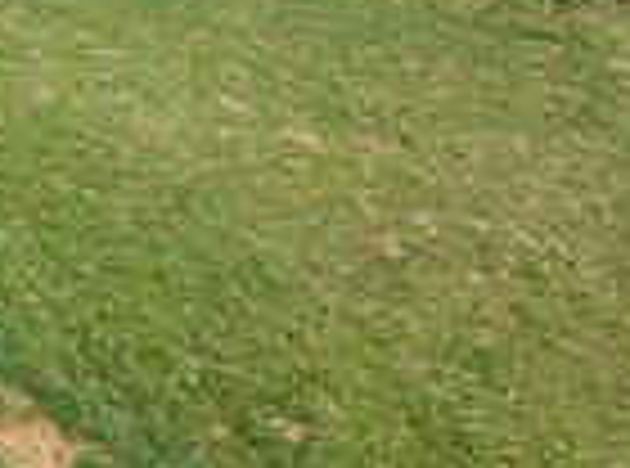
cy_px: -752
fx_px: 3192
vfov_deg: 7.7
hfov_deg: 8.9
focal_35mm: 176
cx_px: -1328
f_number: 2.8
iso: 100
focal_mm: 12.29
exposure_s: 1/3200
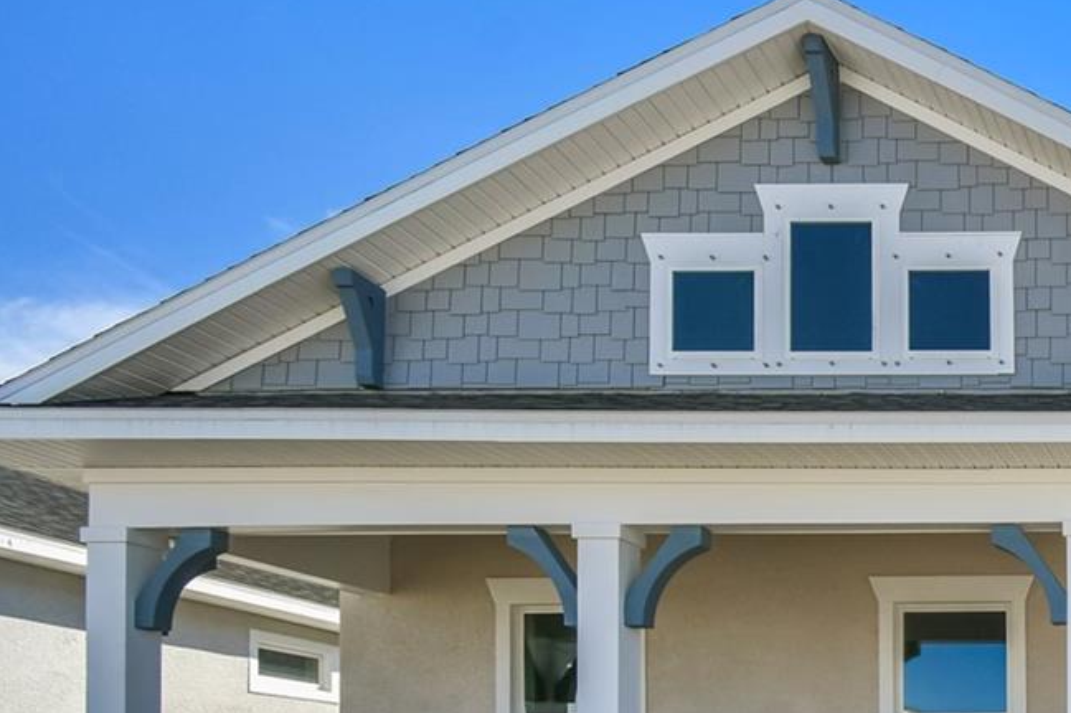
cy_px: 781
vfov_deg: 31.8
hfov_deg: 39.0
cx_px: 1264
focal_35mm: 37
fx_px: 1100
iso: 100
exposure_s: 1/160
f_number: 7.1
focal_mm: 10
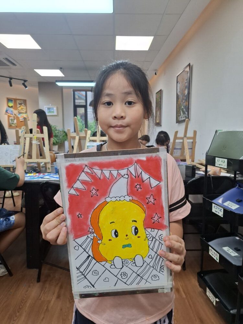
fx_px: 215
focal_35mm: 23
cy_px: 162
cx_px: 122
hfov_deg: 58.9
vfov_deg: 73.9
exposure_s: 1/100
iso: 64
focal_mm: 5.54
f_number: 1.8
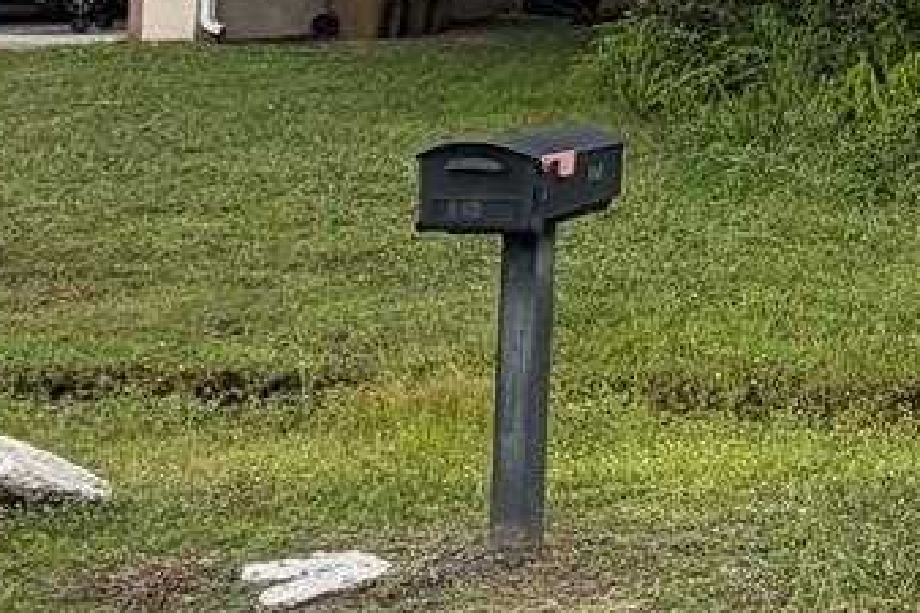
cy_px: -84
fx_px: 1762
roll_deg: -0.2
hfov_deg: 21.4
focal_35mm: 69
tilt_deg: -0.8
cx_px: 1576
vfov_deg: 18.8
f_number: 2.2
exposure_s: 1/770
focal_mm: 2.22
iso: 32
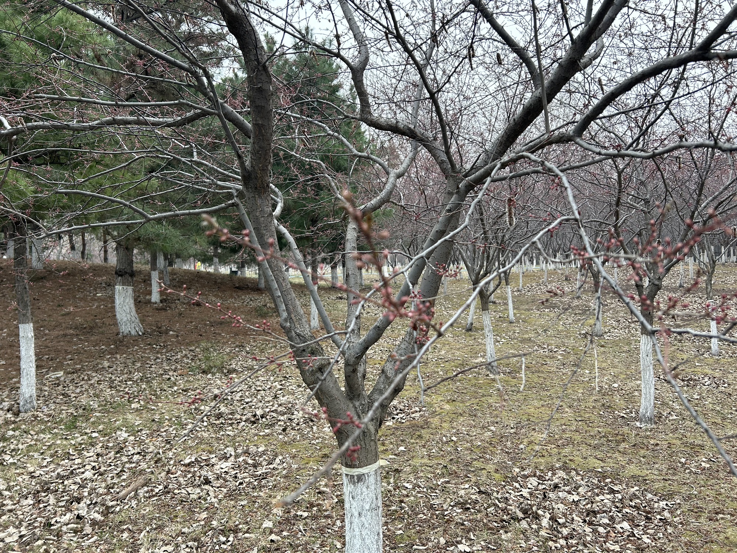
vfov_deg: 53.1
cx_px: 368
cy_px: 276
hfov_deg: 67.3
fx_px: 554
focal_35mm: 26
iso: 50
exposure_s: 1/394
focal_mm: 5.7
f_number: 1.5
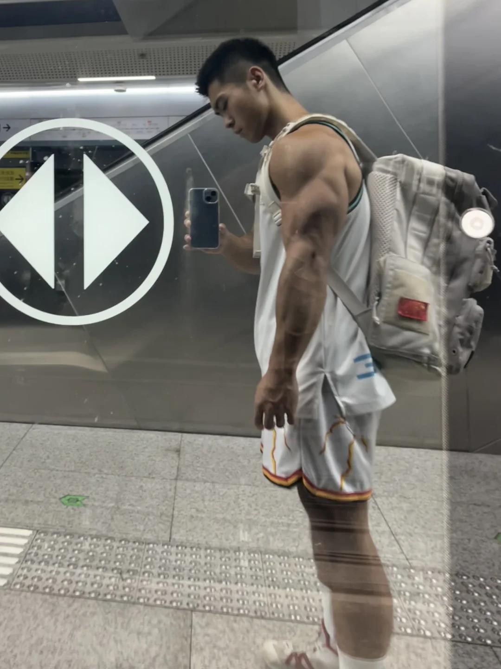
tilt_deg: -6.7
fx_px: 502
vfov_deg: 67.3
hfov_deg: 53.1
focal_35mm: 26
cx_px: 250
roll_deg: +1.7
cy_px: 334
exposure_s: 1/33
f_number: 1.6
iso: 400
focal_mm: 5.1
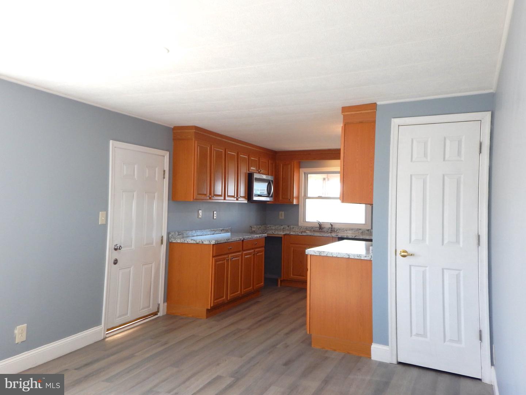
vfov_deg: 58.9
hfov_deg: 73.9
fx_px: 349
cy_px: 198
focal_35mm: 23
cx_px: 263
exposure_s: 1/50
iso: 125
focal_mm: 4
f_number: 3
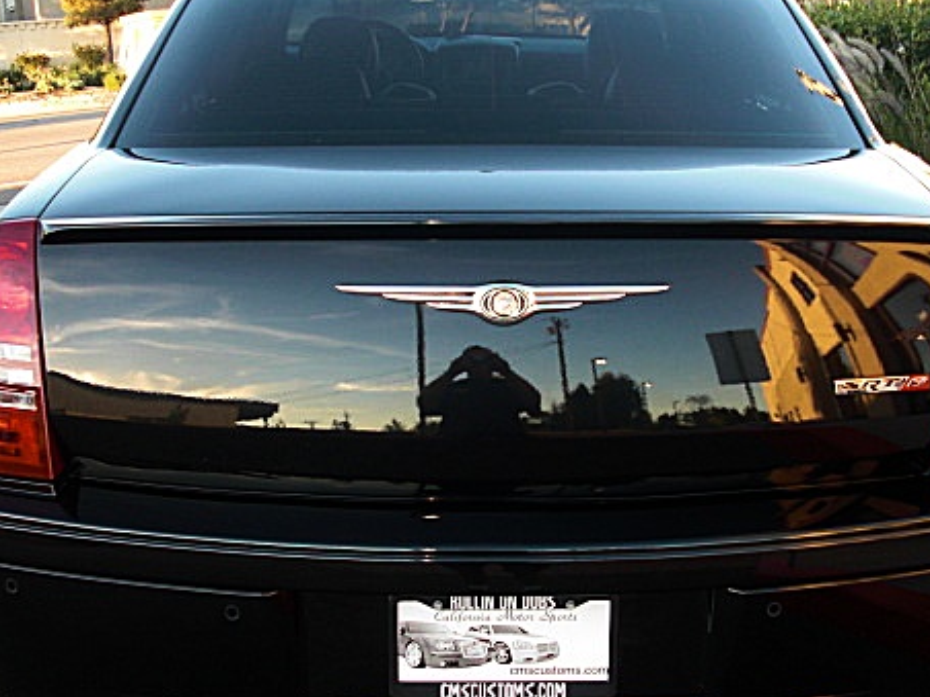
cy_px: 341
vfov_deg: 28.6
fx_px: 1370
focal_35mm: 51
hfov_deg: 37.5
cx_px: 492
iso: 100
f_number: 2.8
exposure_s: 1/80
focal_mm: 6.3
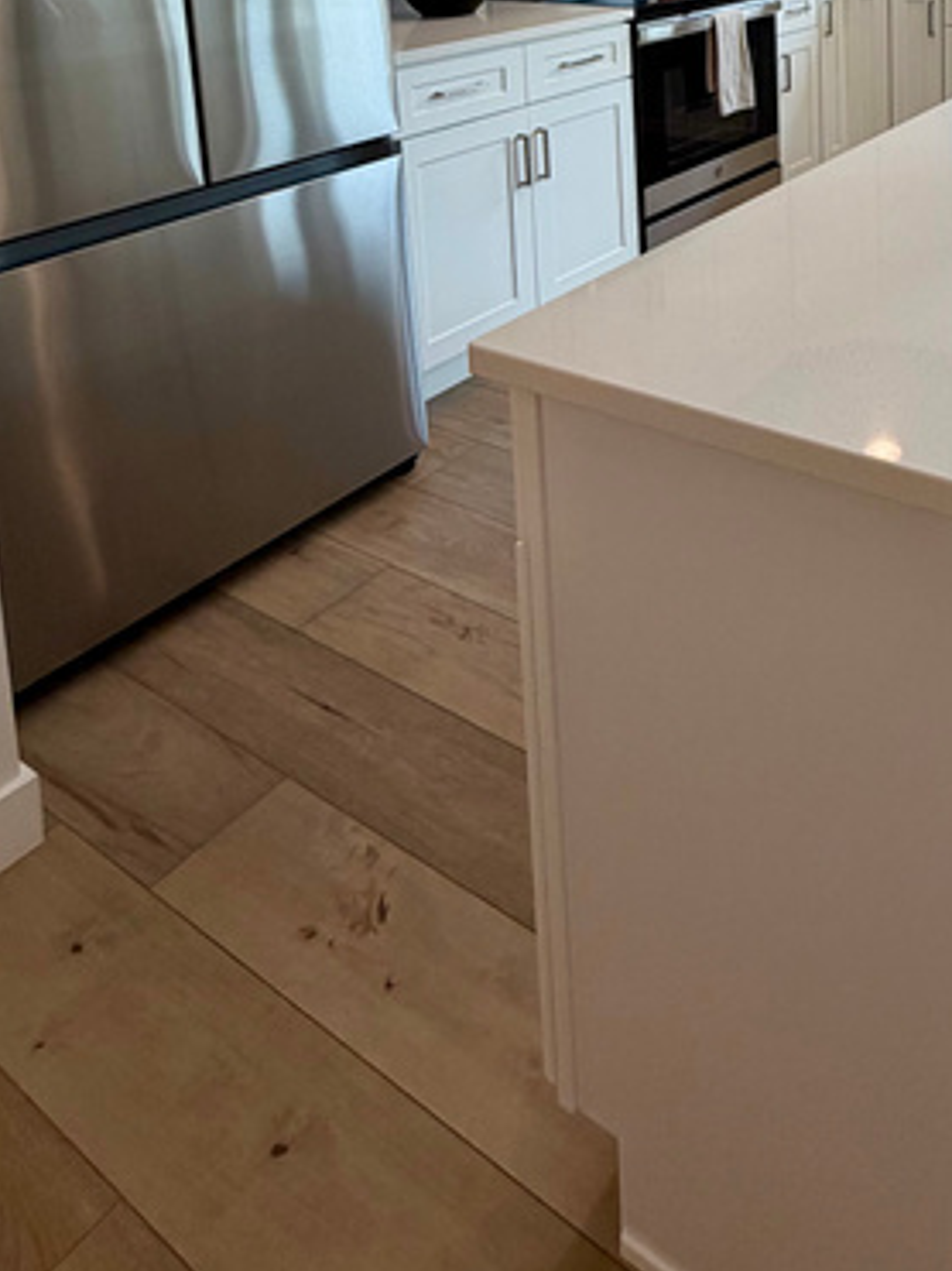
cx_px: 873
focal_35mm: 29
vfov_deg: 49.7
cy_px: -10
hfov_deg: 43.6
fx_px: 1064
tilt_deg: -7.4
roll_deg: +1.4
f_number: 2.2
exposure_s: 1/120
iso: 80
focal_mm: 2.22
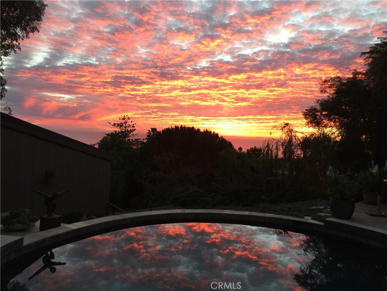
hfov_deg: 61.7
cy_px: 146
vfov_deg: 48.2
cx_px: 194
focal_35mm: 29
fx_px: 324
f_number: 2.2
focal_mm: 4.15
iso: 40
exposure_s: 1/30
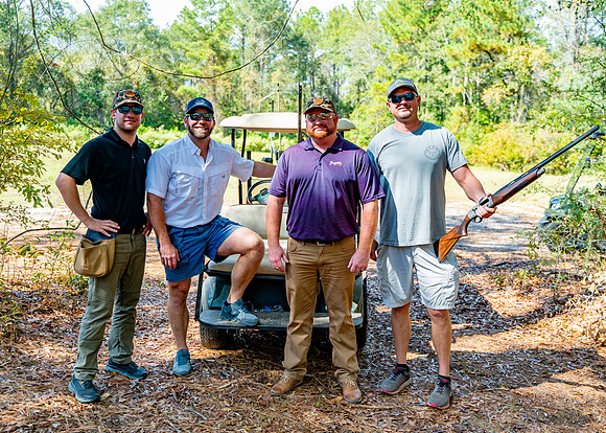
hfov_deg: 52.7
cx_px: 307
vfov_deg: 39.0
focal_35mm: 36
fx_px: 611
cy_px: 216
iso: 100
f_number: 3.2
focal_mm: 33.5
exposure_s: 1/250
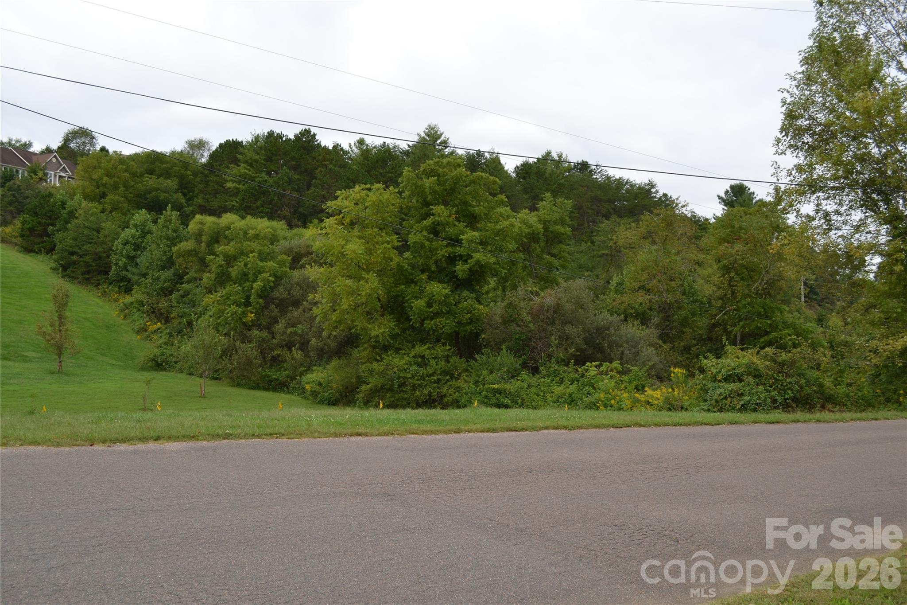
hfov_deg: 57.2
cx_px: 454
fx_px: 831
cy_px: 302
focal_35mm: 33
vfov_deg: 40.0
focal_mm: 22
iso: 100
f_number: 6.3
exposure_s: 1/200
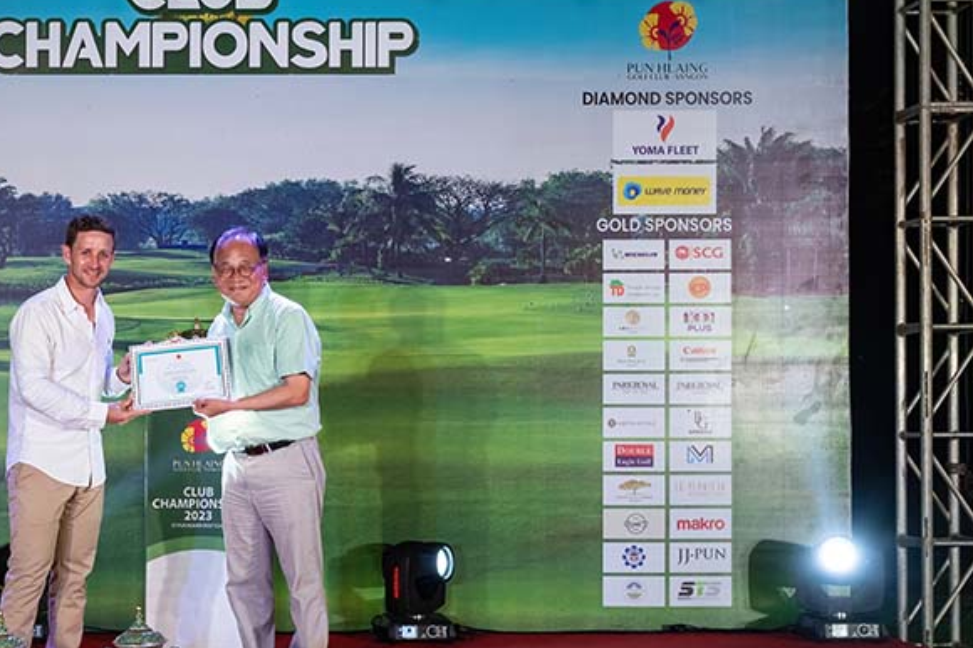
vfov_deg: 25.1
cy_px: 302
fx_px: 1454
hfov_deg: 35.8
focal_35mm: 54
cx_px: 195
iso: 900
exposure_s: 1/200
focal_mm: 32.5
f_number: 6.3
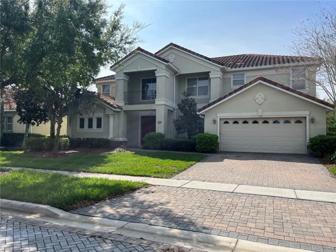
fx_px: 252
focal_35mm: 26
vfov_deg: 53.1
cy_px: 126
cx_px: 168
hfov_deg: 67.3
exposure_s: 1/3623
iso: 50
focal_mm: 5.1
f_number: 1.6
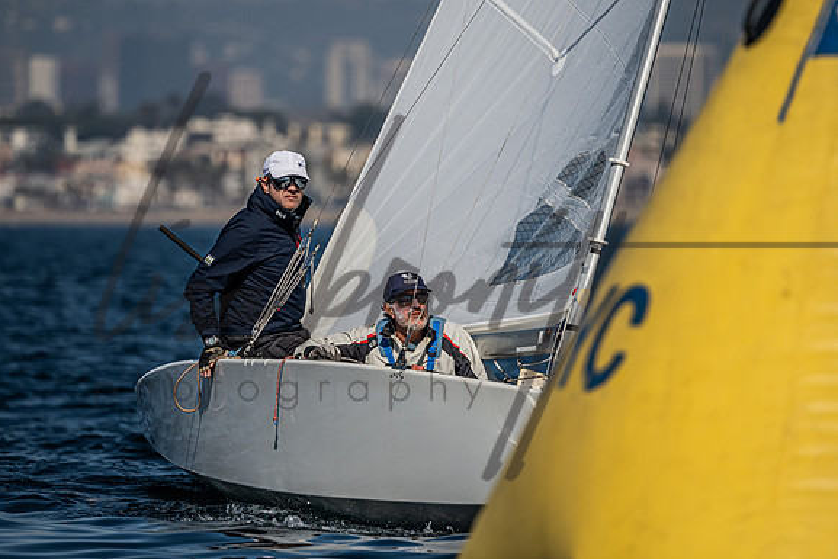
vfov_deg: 2.7
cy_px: 190
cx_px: 402
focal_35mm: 503
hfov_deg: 4.1
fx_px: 11711
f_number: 5.6
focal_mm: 380
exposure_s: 1/8000
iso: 400
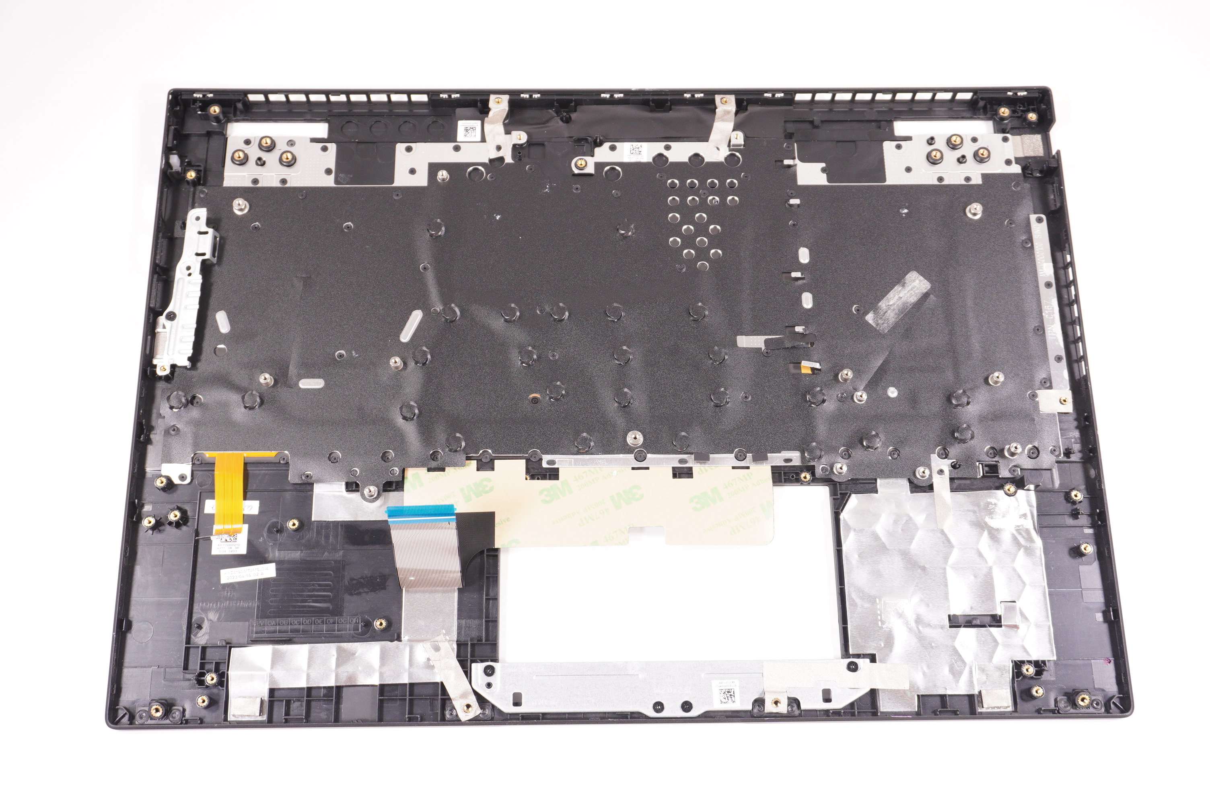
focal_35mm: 38
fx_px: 1259
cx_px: 605
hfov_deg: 51.3
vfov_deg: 35.4
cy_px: 402
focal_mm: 25
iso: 640
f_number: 5.6
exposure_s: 1/125
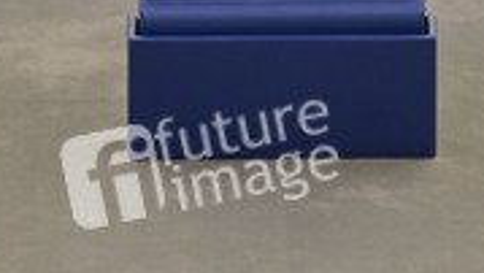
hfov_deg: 4.6
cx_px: 280
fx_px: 6011
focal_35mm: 468
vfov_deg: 2.6
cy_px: -241
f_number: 2.8
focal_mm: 200
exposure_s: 1/320
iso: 1000
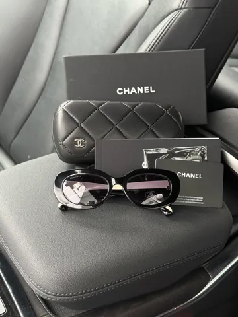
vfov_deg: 39.7
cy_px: 158
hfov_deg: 30.3
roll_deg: -7.3
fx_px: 440
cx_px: 119
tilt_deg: -36.1
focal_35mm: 48
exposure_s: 1/48
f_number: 1.78
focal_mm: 6.76
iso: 250
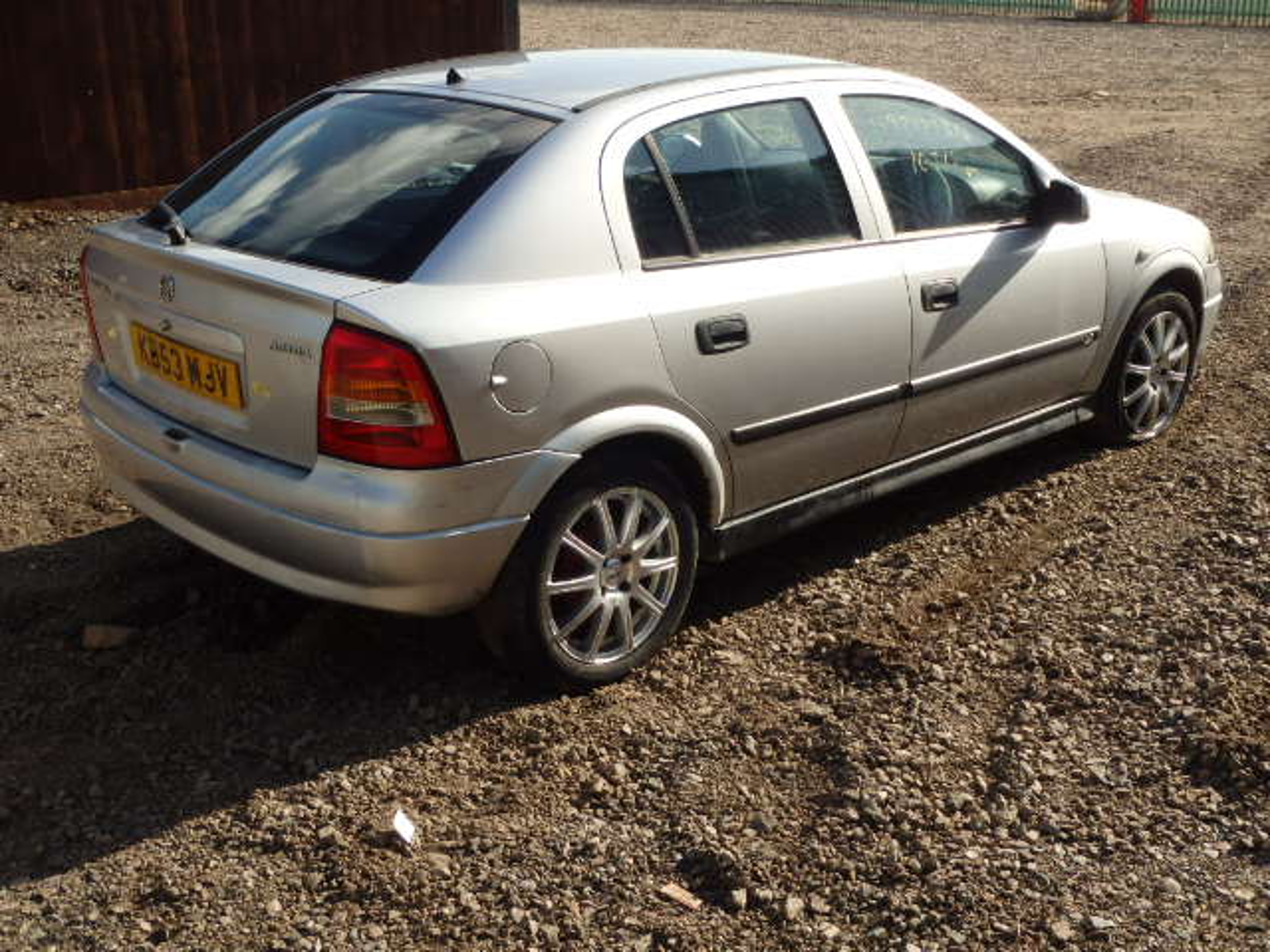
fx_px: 1468
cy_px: 476
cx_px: 635
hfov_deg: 46.8
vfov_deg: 36.0
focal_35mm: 40
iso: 125
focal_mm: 7.3
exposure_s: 1/500
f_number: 4.7
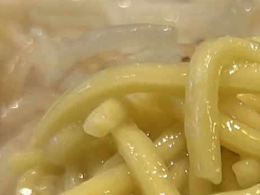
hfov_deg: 17.3
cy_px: 263
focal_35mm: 111
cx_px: 264
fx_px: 834
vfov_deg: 12.8
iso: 125
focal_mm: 5.7
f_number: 1.5
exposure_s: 1/100
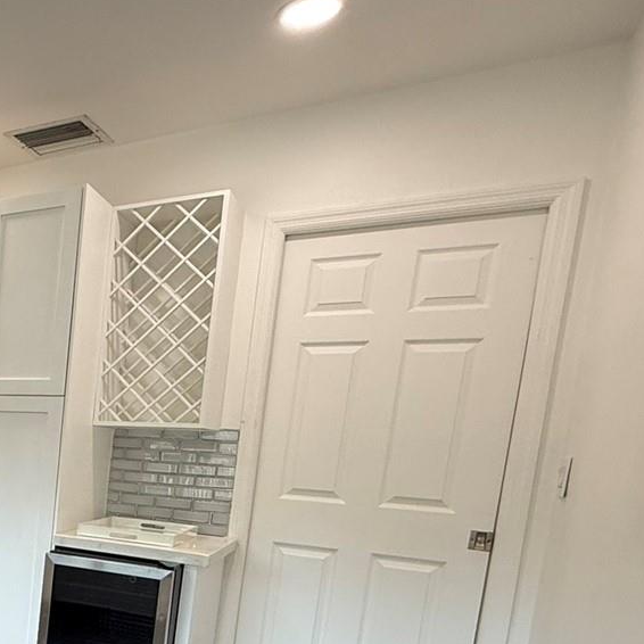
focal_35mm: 35
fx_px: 737
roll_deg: -2.4
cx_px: -154
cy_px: 529
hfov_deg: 35.5
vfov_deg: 44.6
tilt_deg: -6.7
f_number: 2.2
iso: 160
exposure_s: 1/120
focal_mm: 2.22
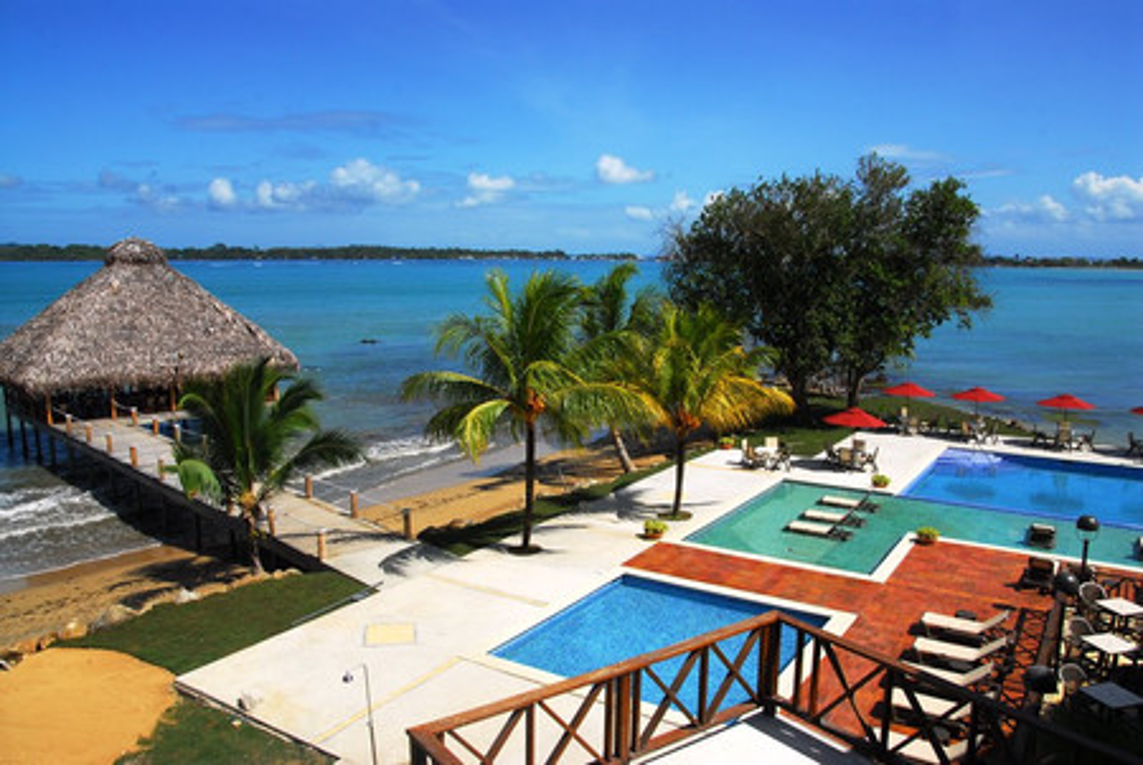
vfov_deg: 48.0
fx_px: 858
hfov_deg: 67.3
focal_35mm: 27
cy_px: 382
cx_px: 572
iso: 200
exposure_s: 1/400
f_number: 10
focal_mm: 18
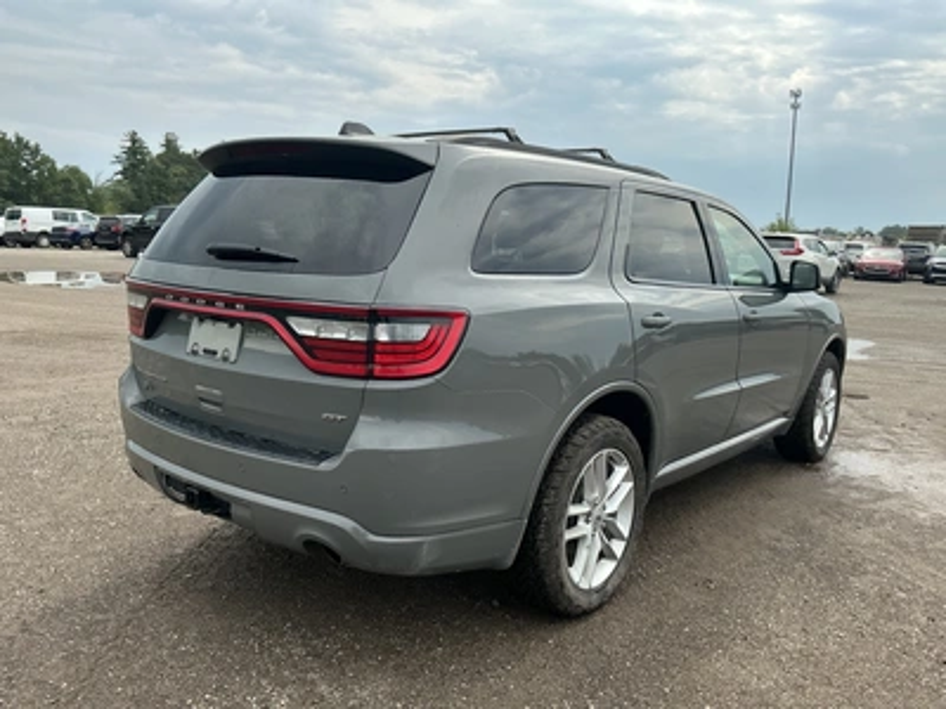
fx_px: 765
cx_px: 473
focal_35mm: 28
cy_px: 354
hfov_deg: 63.4
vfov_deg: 49.7
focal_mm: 3
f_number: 1.8
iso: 25
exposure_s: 1/1015
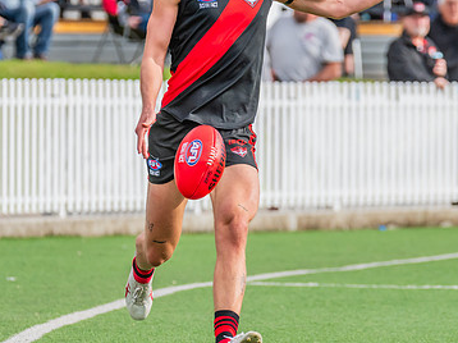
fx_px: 7999
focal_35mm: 605
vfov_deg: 2.5
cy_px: 143
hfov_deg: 3.3
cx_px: 240
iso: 800
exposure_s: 1/1250
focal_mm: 310
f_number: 7.1
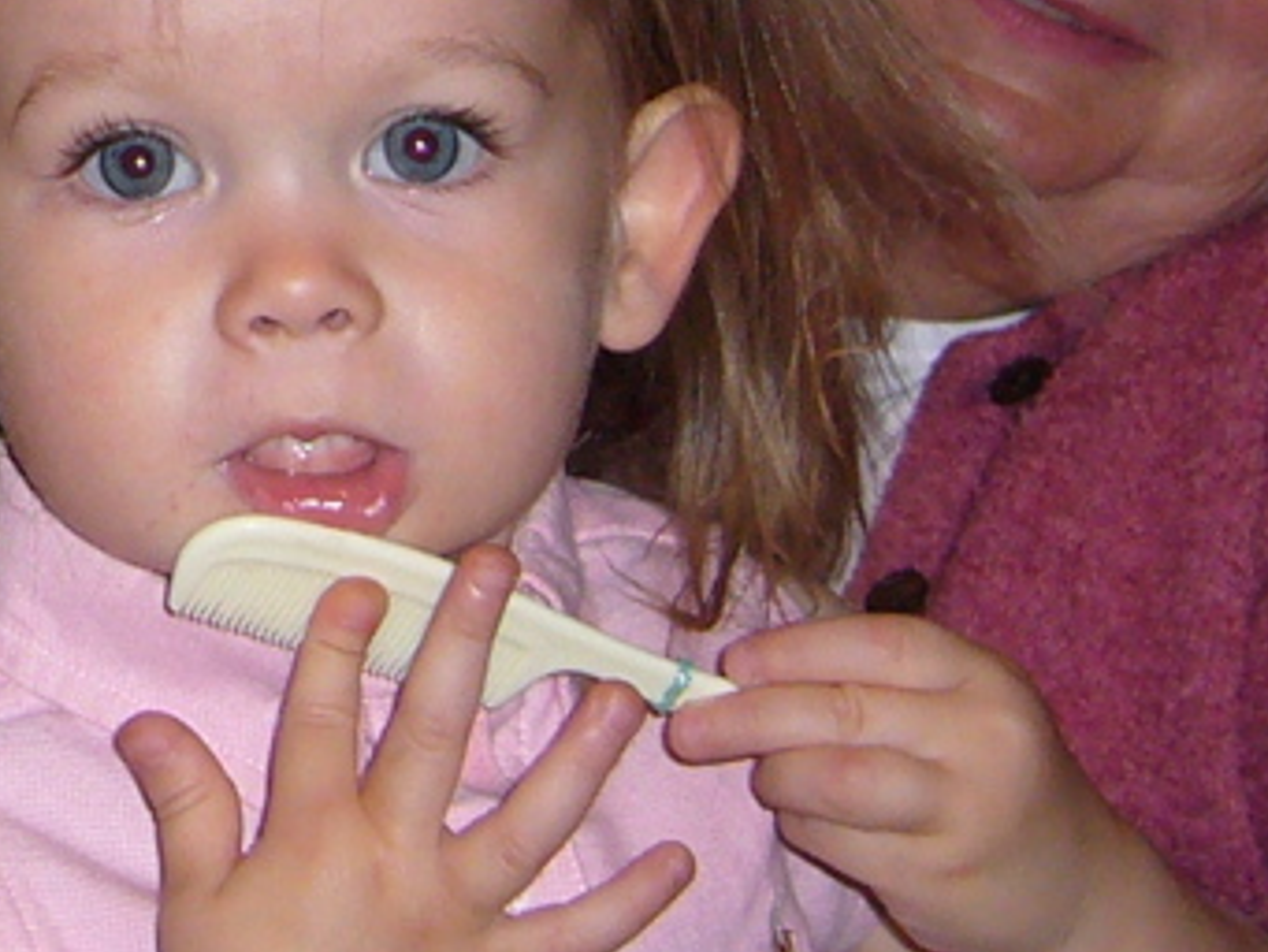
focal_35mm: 175
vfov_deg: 8.3
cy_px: -472
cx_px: -324
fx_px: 6413
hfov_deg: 11.1
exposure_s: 1/60
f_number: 2.8
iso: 100
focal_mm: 5.8
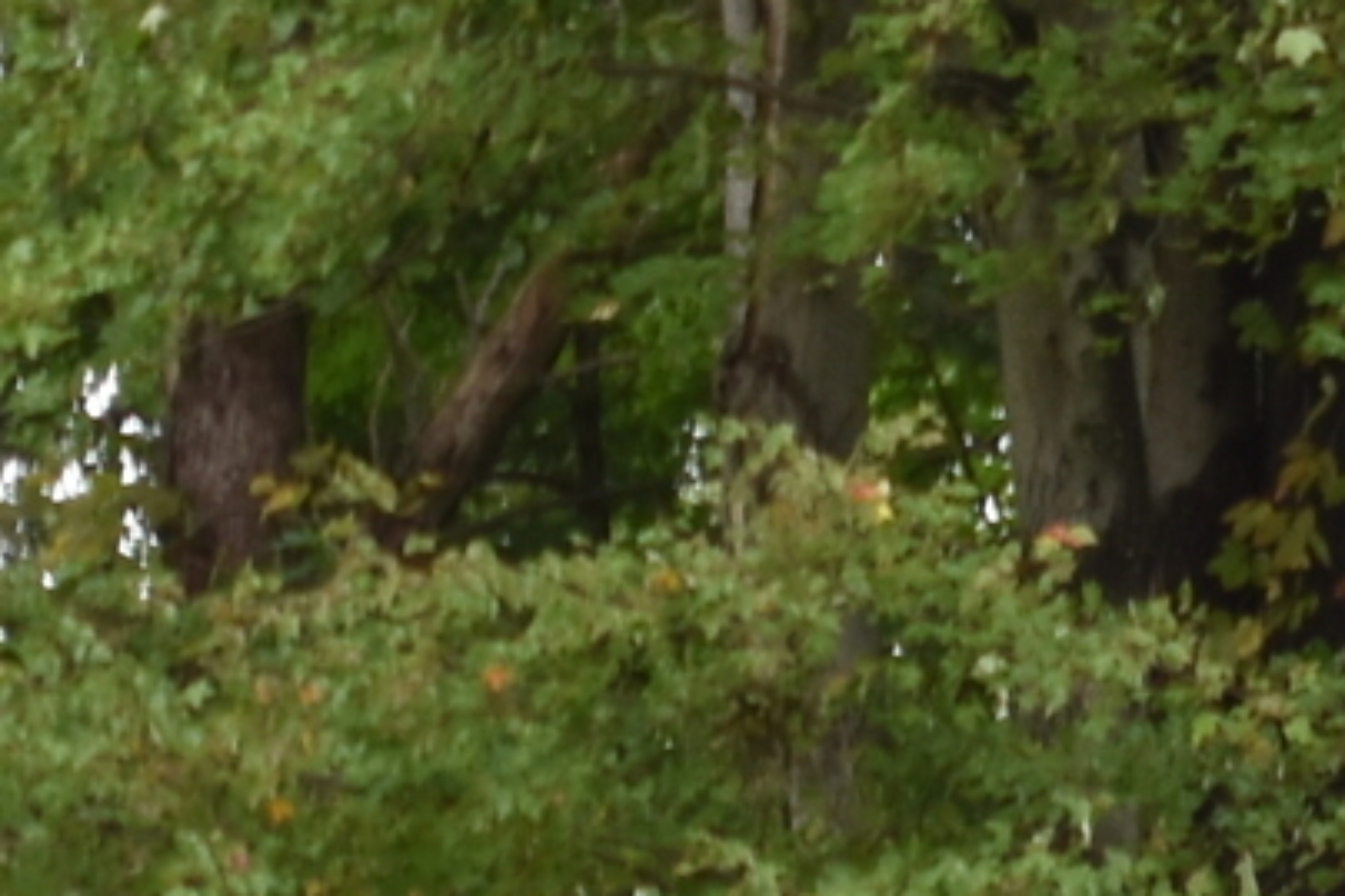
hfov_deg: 7.0
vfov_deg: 4.9
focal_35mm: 274
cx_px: 3529
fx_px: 10232
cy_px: 1749
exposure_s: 1/125
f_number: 5.6
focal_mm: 24
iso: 220
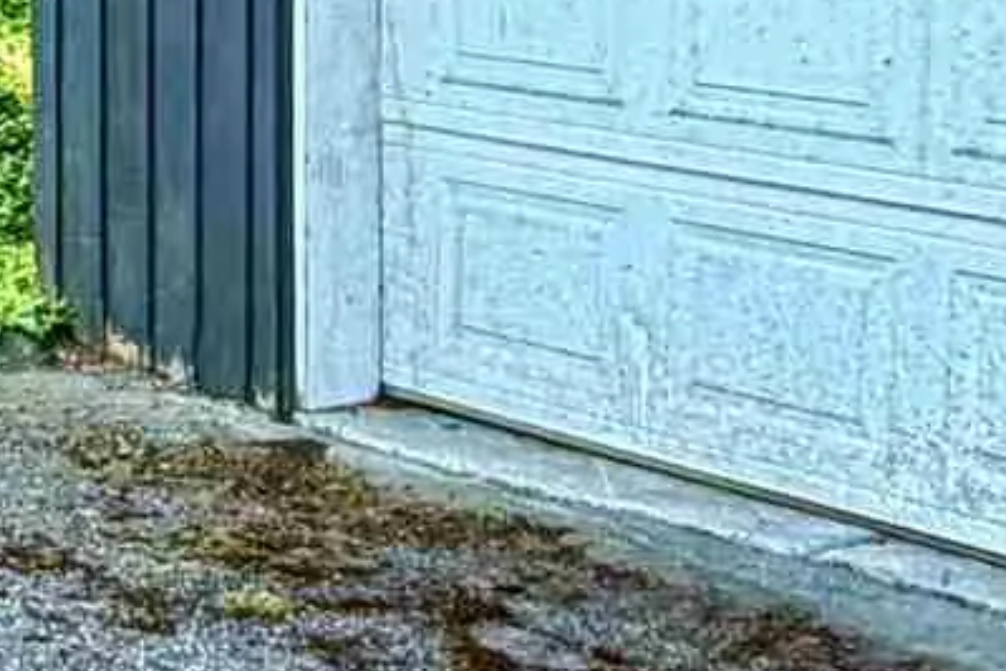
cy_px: 103
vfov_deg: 12.2
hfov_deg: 17.2
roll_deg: +0.9
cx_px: -300
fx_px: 3130
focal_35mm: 112
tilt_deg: -7.1
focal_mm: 2.22
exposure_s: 1/121
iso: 160
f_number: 2.2
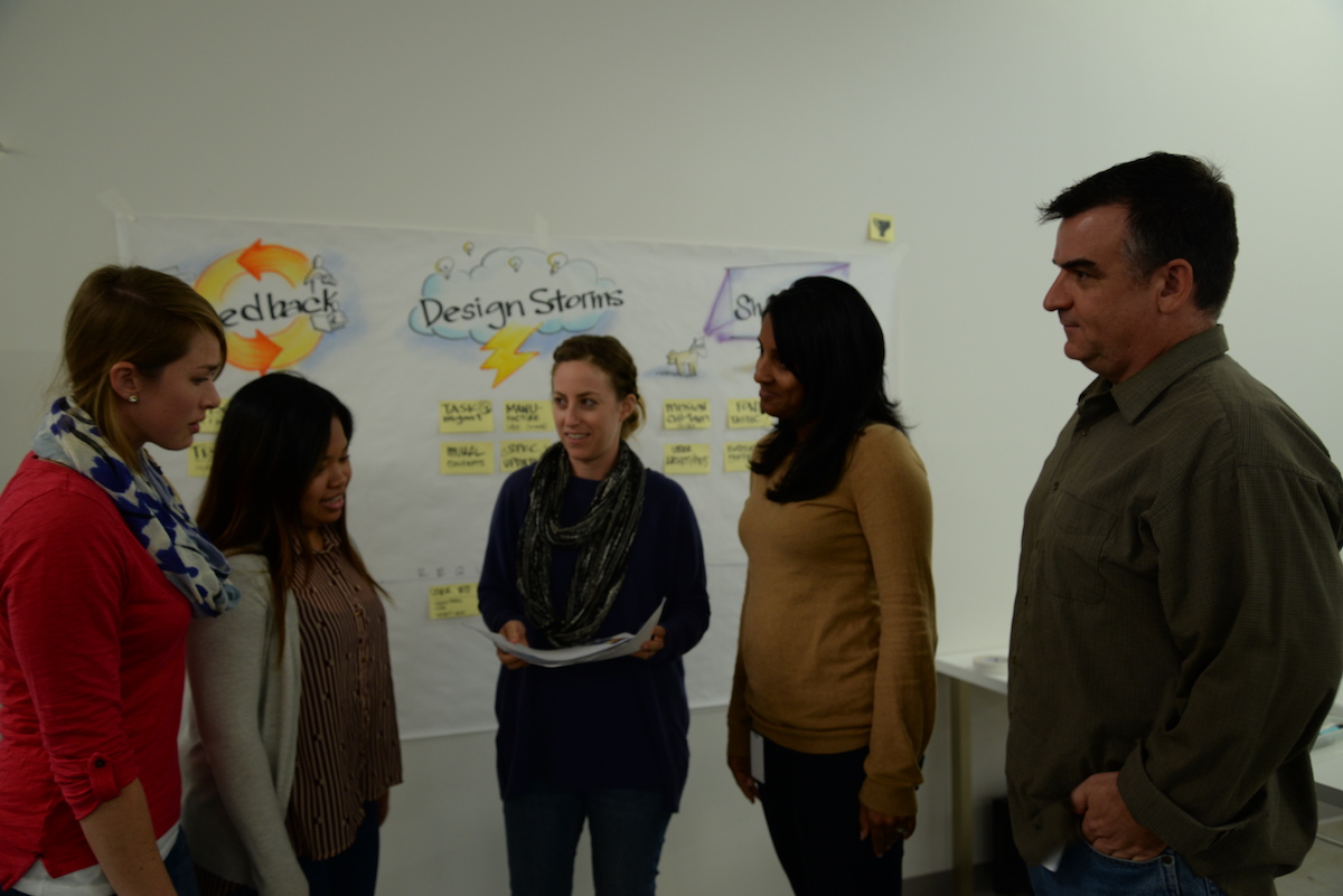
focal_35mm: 29
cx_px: 672
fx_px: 1082
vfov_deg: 45.0
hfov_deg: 63.6
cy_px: 448
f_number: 4.5
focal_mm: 29
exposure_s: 1/50
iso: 500
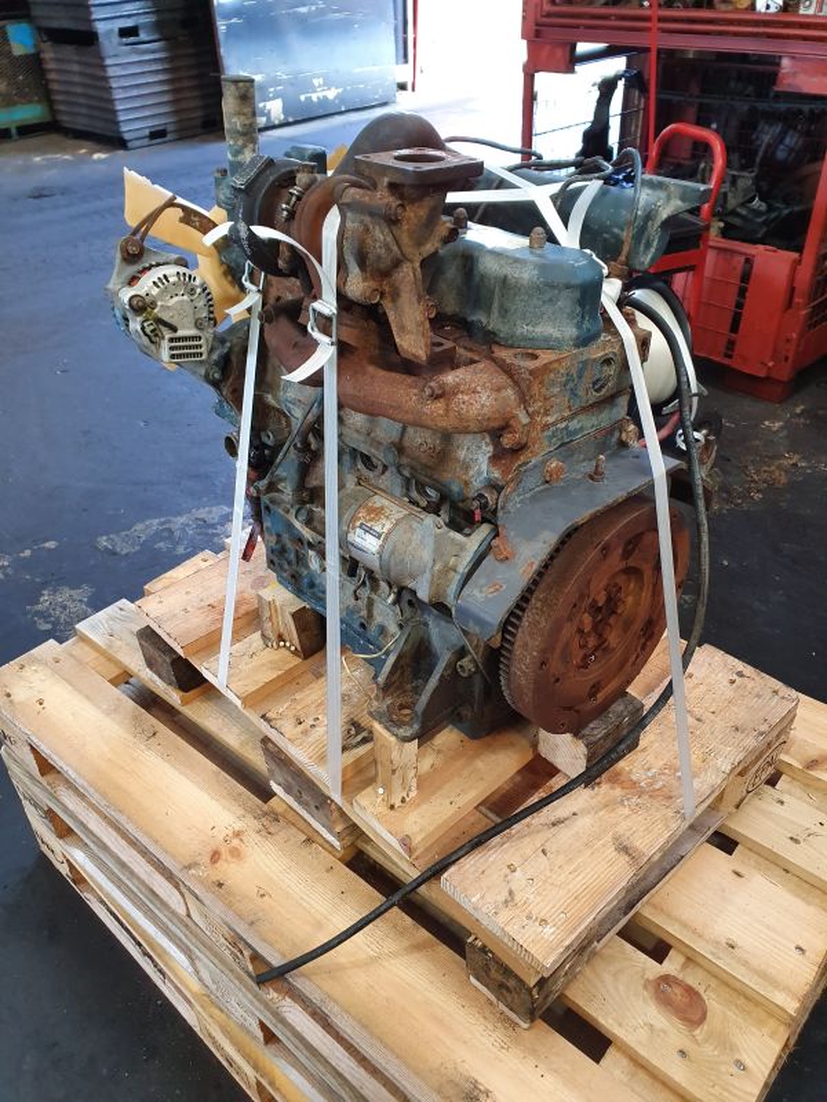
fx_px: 828
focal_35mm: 26
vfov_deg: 67.3
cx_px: 414
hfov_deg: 53.1
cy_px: 551
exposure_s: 1/100
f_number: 2.4
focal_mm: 4.32
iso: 320
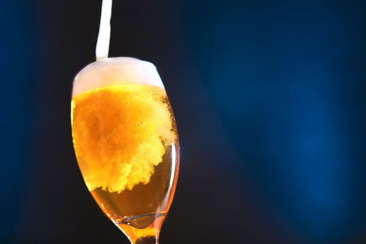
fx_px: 773
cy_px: 121
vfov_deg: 18.0
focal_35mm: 76
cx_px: 182
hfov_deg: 26.6
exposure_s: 1/4000
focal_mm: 50
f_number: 1.6
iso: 160
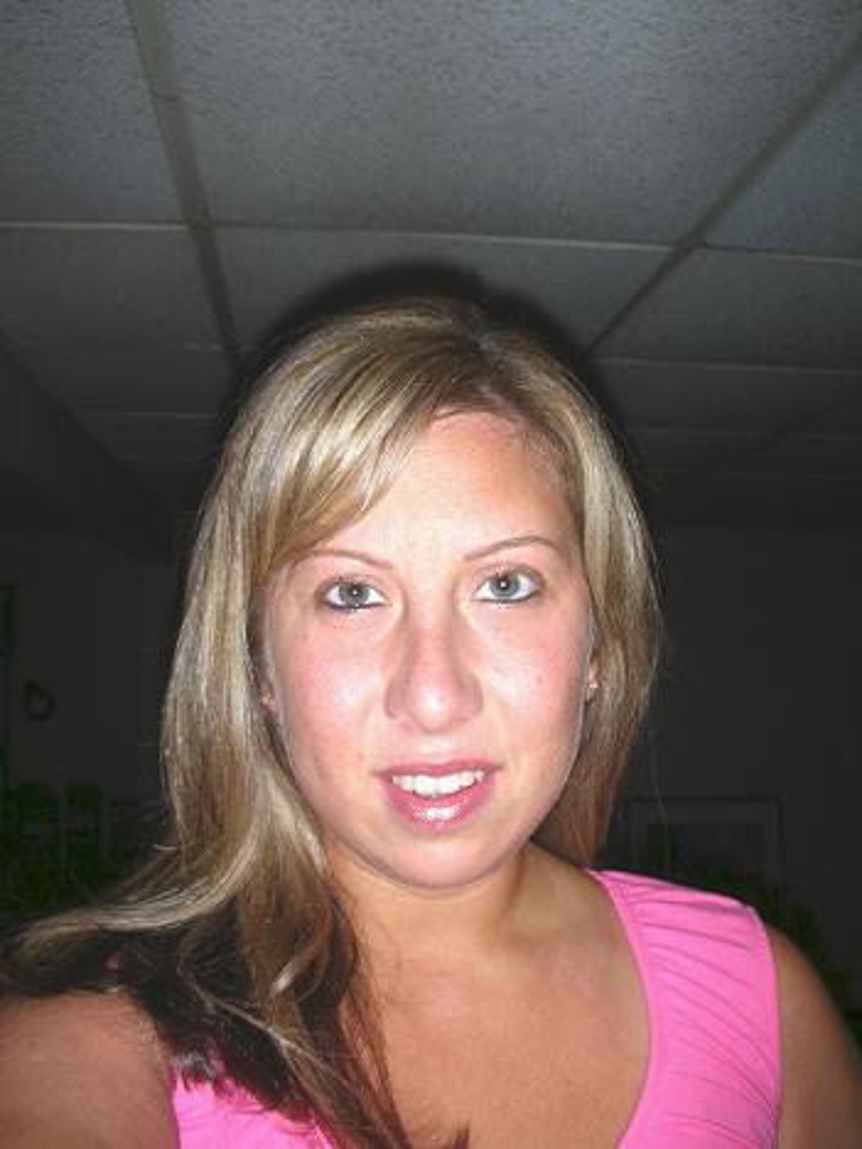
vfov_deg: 52.6
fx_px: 1162
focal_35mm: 35
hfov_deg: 40.7
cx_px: 431
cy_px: 574
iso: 50
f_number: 3
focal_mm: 5.8
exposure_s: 1/60.1
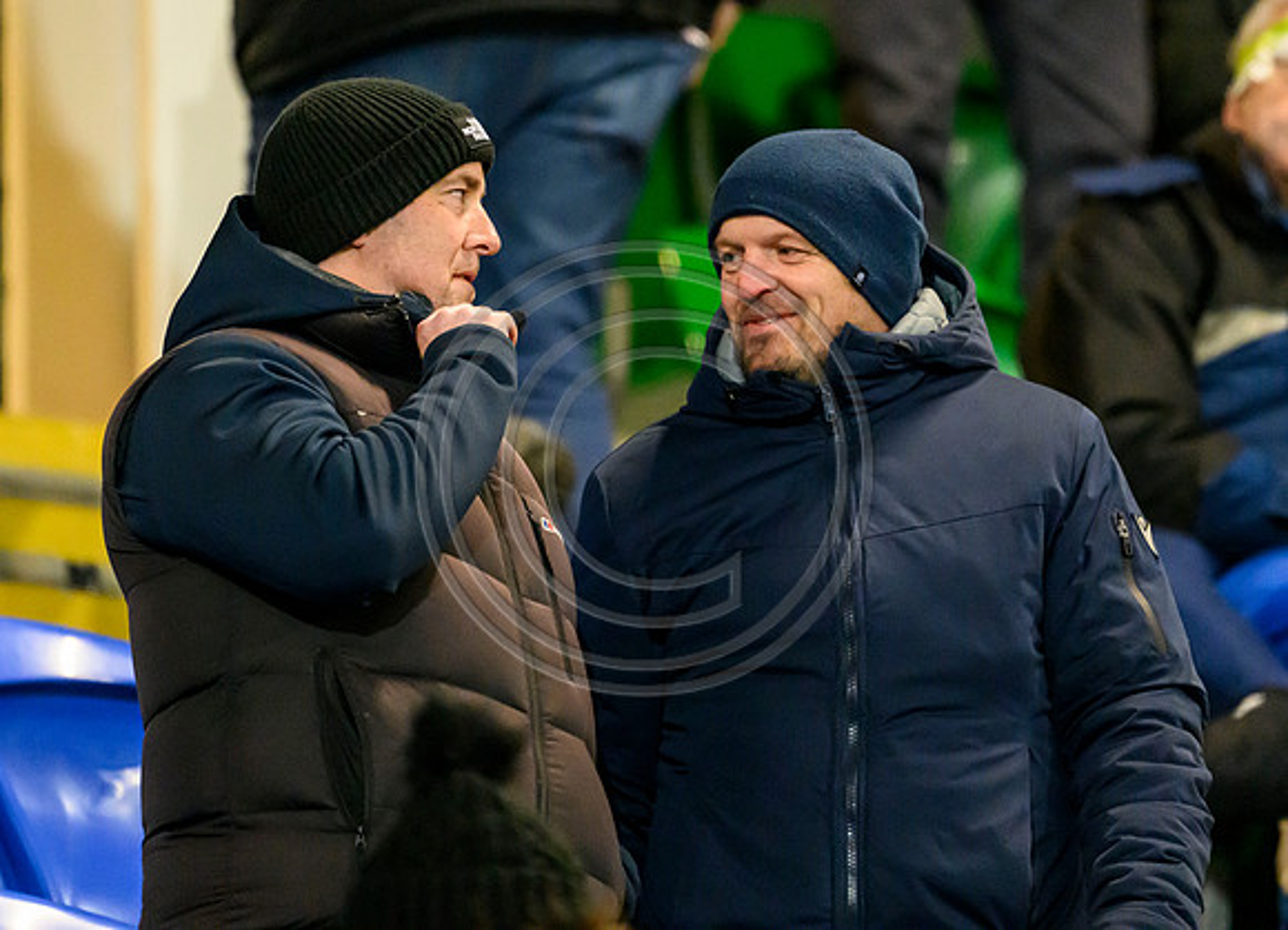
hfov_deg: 2.7
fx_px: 27273
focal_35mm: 743
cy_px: 346
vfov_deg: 2.0
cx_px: 667
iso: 12800
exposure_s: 1/200
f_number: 4
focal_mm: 560
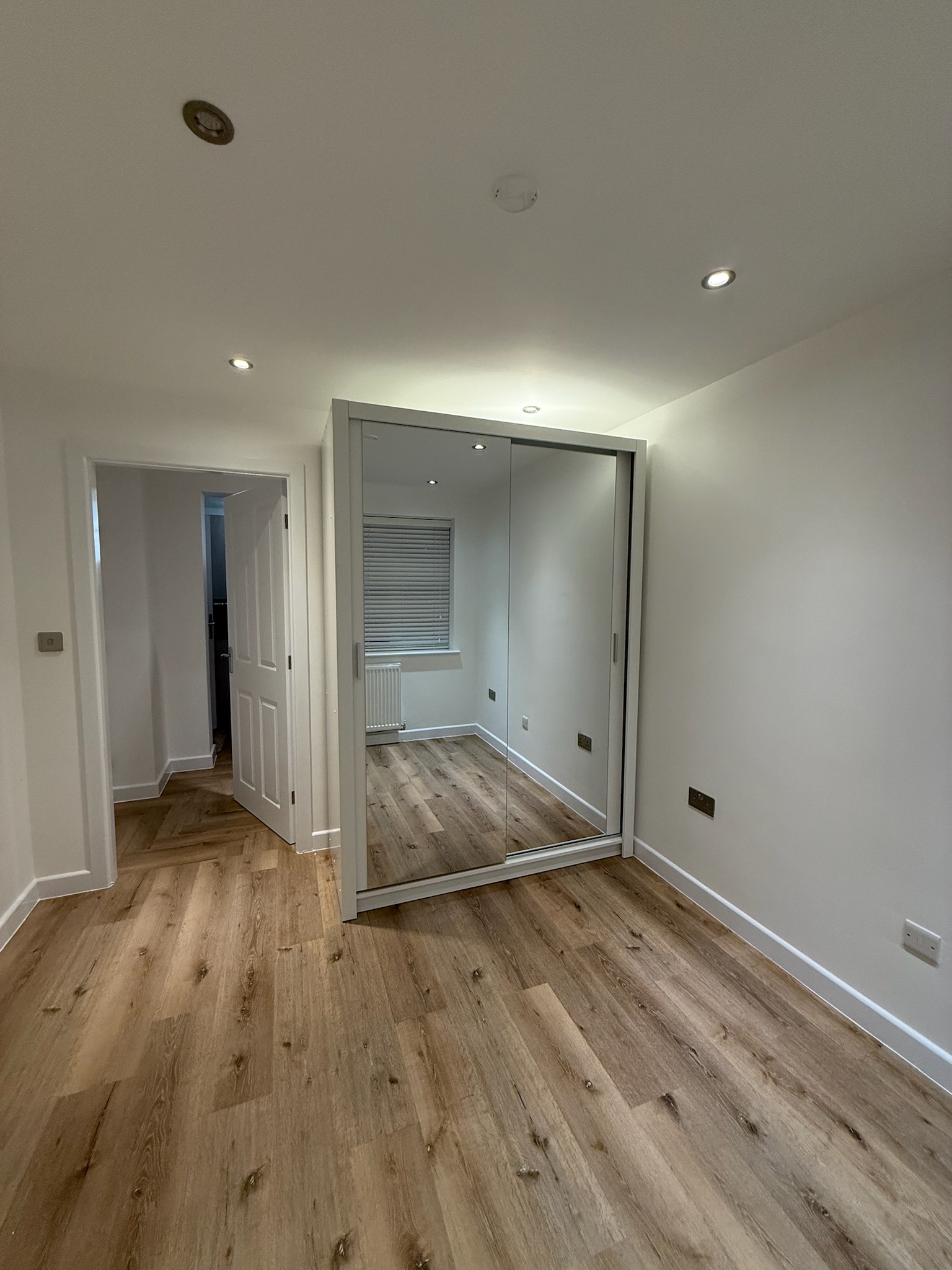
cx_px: 476
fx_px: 513
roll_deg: -0.5
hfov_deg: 85.7
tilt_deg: -2.5
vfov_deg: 102.1
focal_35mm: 14
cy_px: 635
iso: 200
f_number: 2.2
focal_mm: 2.22
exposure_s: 1/100
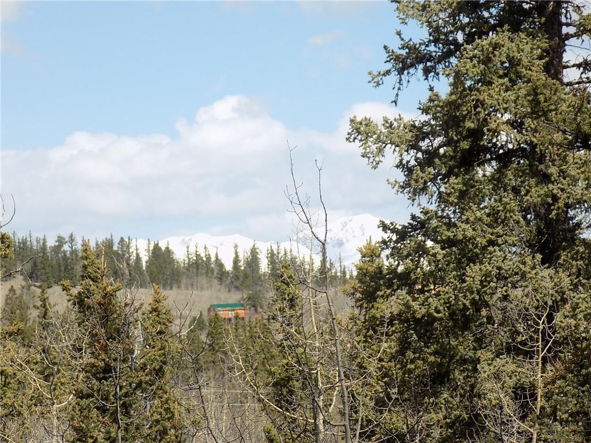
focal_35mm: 217
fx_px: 3705
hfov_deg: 9.1
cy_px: 222
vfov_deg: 6.8
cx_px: 296
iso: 80
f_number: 5.5
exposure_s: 1/320
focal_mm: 38.6
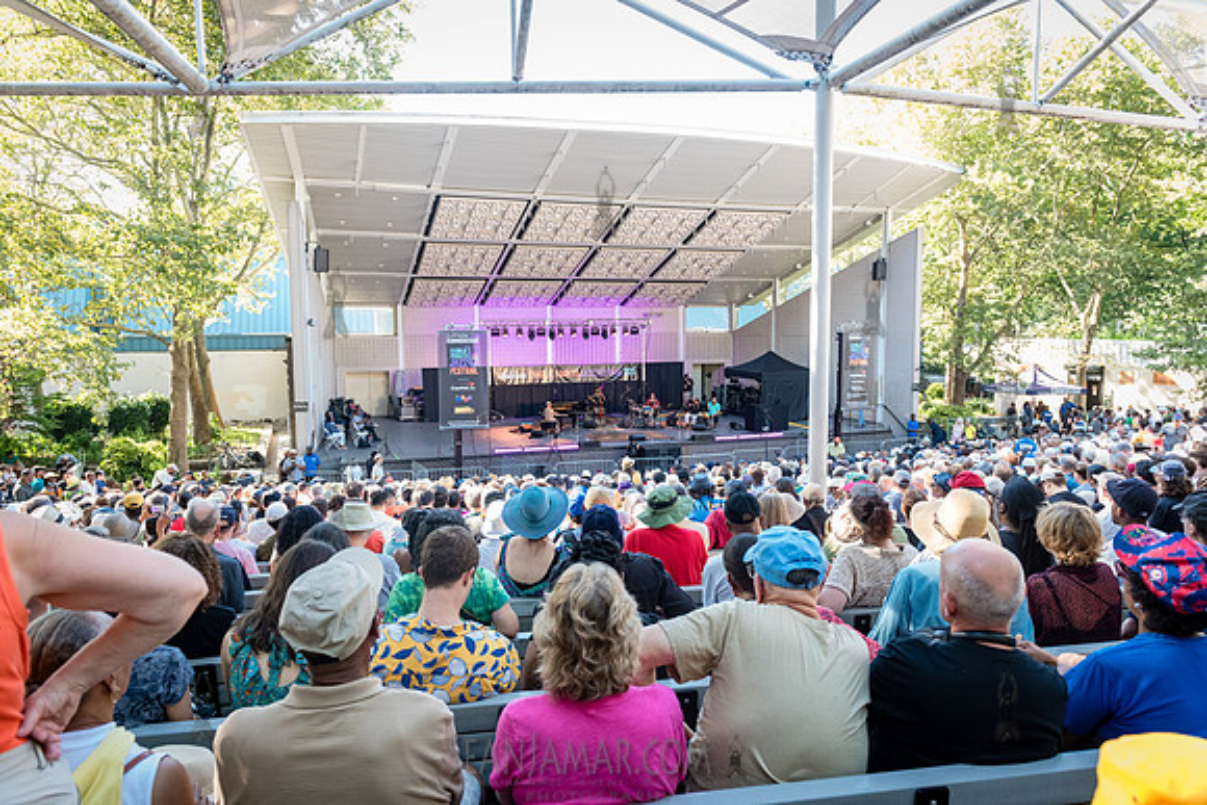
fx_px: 822
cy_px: 402
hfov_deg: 72.6
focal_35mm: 25
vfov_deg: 52.2
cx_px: 604
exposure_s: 1/400
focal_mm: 24
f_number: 4
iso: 3200
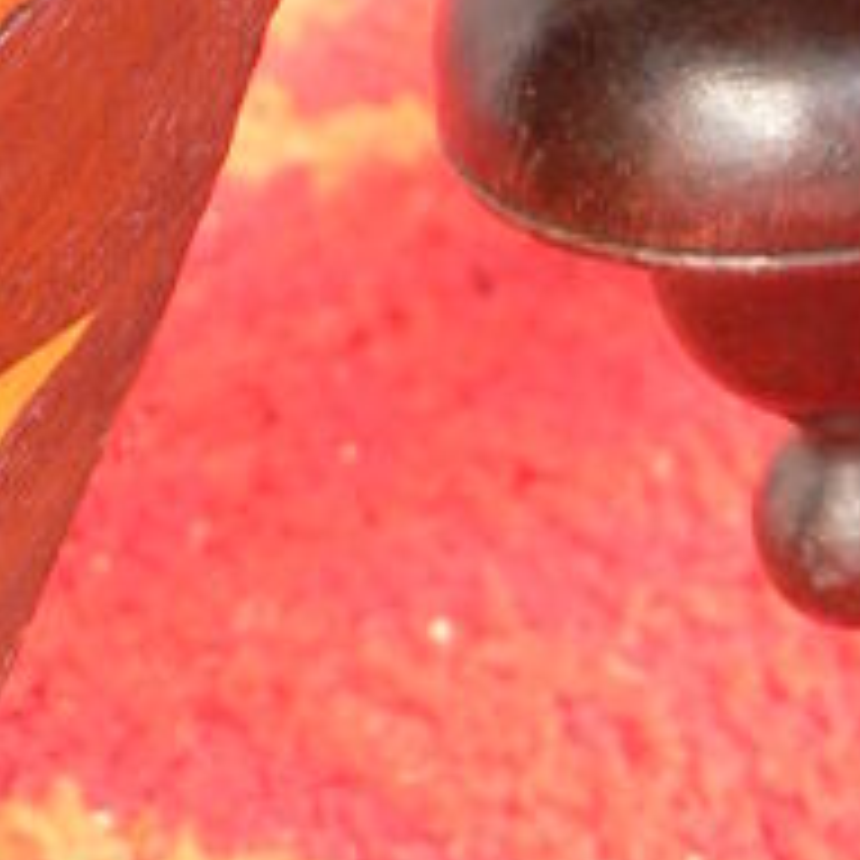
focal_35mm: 133
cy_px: -509
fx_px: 3738
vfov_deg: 12.4
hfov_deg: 13.1
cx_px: 698
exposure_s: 1/30
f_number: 2.8
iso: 100
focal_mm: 6
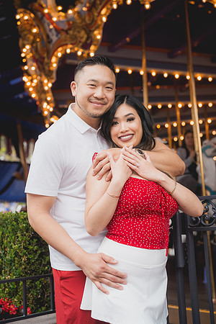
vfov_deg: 39.6
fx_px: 450
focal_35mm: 50
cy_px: 162
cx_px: 108
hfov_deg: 27.0
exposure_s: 1/640
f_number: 2.8
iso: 250
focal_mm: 50
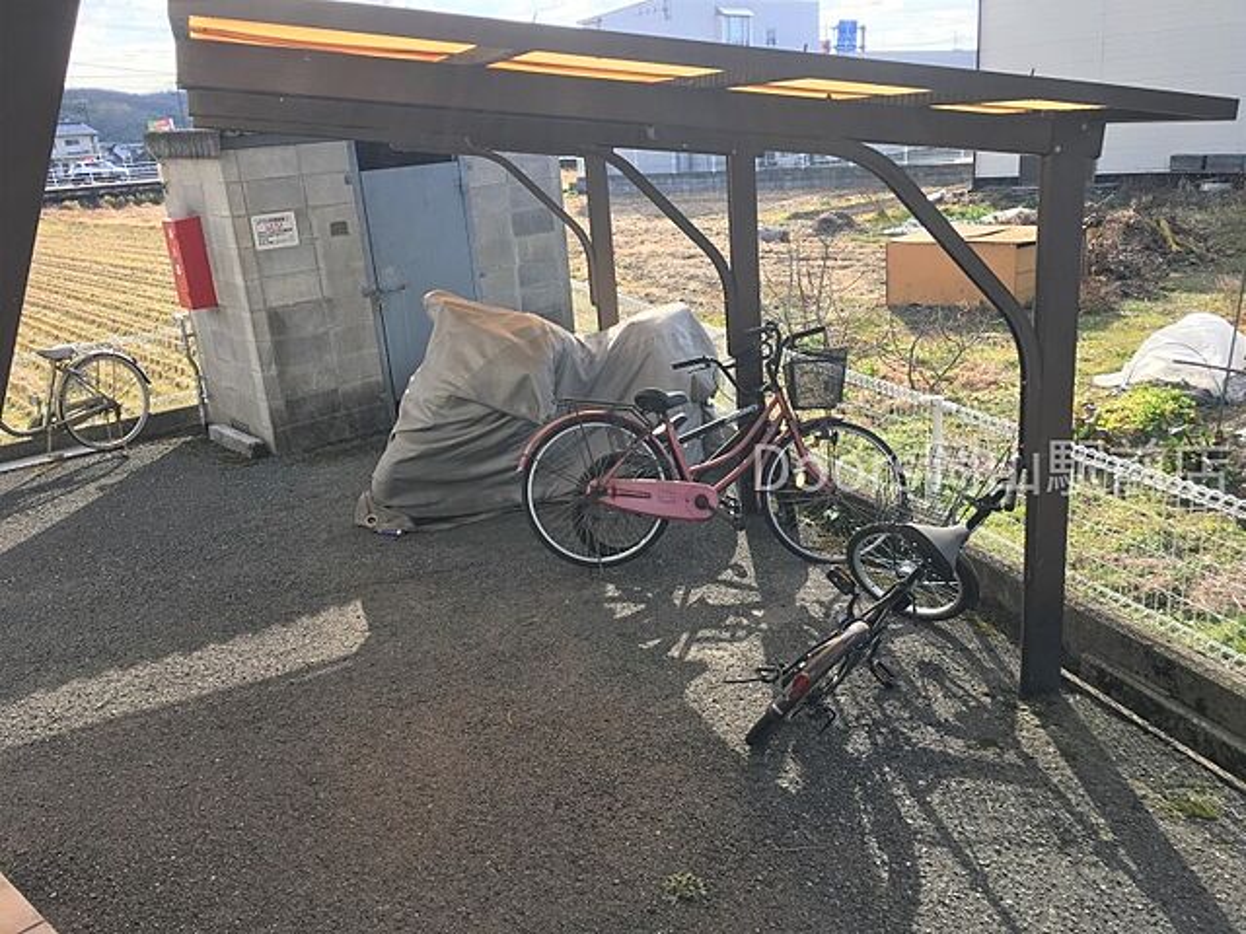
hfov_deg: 61.7
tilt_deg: -17.4
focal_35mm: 29
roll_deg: +4.3
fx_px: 1044
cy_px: 467
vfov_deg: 48.2
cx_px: 623
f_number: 2.2
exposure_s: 1/582
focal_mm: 4.15
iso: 25
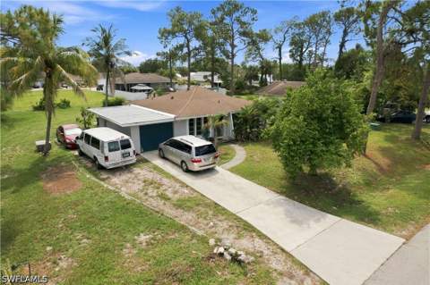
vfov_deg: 57.1
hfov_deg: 78.6
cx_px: 215
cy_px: 142
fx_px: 263
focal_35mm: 22
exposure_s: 1/1500
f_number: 2.8
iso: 100
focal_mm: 8.4
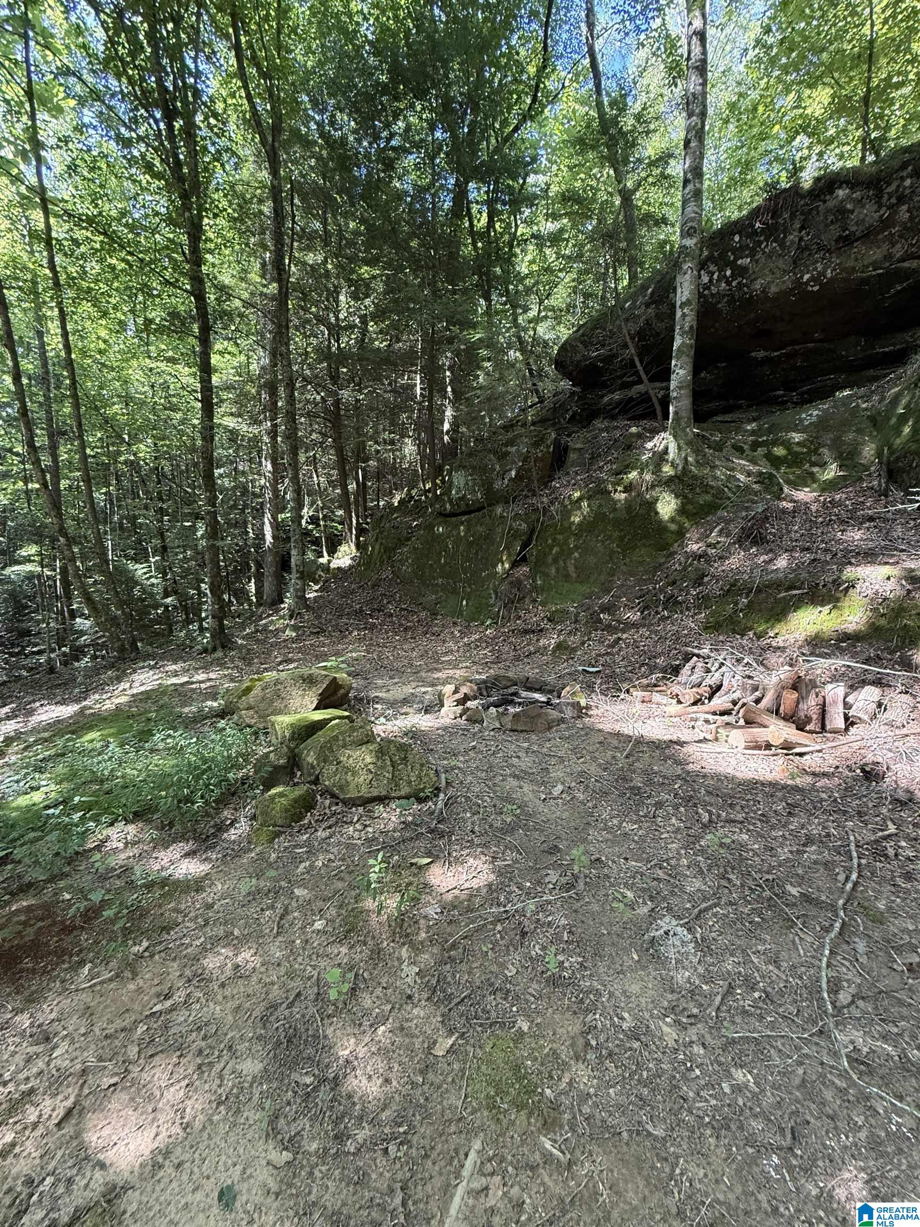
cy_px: 614
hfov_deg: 85.7
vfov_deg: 102.1
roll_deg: -1.3
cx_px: 460
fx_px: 496
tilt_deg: -3.6
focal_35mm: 14
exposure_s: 1/99
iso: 320
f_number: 2.2
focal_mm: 2.22
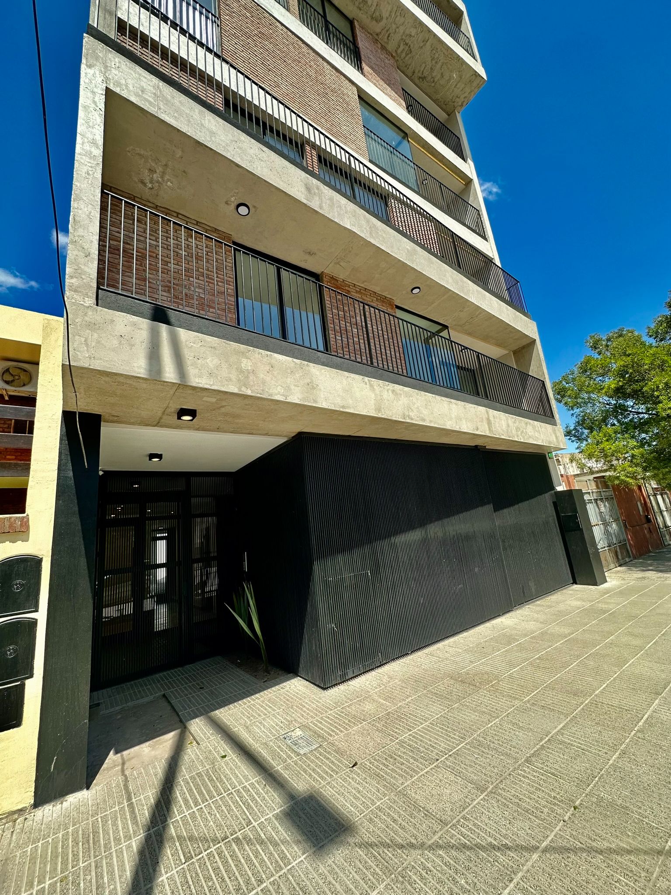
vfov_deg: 102.1
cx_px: 336
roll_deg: +6.4
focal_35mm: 14
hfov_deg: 85.7
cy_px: 448
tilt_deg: +13.6
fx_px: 362
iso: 40
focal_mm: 2.22
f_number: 2.2
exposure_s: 1/744
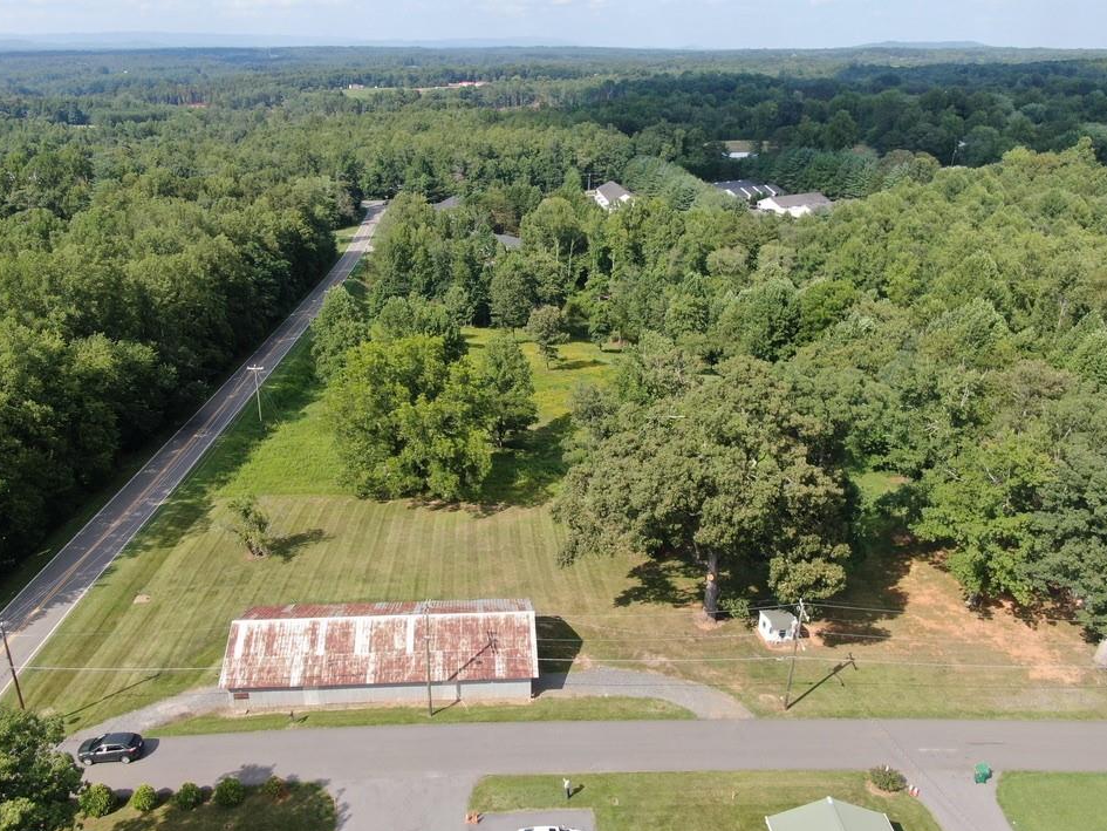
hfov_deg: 67.2
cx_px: 515
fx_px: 832
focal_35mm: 26
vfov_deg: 53.1
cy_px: 411
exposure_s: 1/800
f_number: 2.8
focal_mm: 4.39
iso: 100
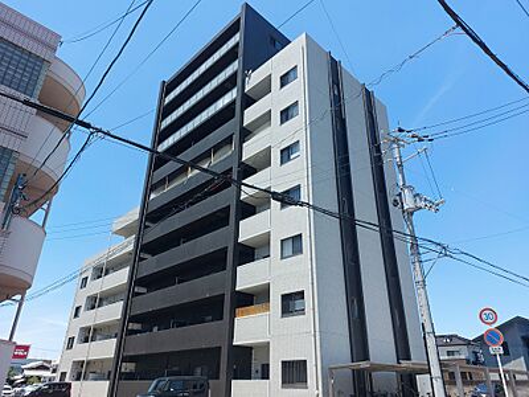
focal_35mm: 24
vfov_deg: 56.8
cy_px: 198
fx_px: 367
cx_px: 264
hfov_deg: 71.6
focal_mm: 5.23
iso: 25
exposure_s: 1/707
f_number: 1.8
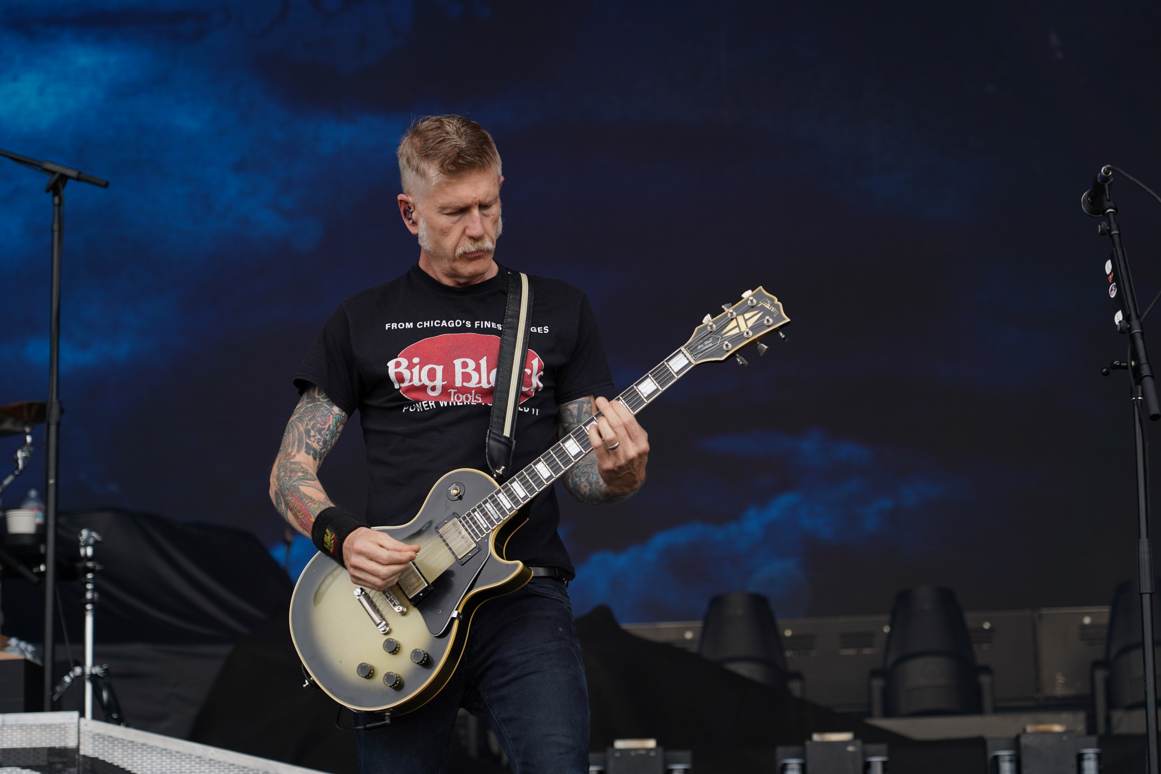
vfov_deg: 13.0
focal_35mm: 105
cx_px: 580
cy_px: 387
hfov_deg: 19.5
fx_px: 3386
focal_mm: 105
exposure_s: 1/200
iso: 100
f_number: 5
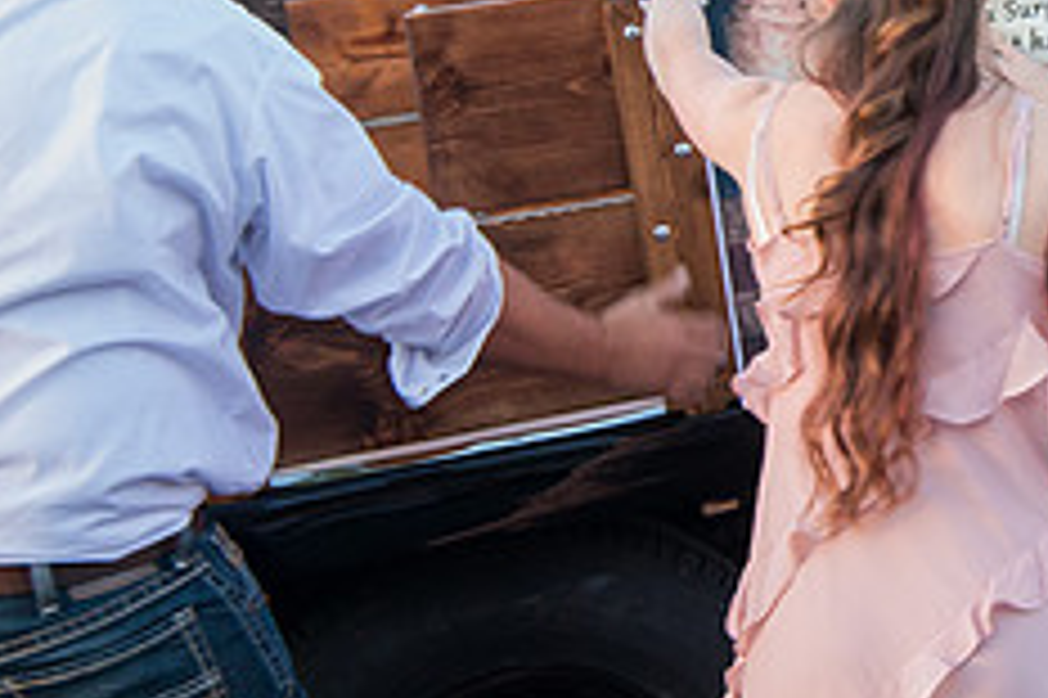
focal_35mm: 101
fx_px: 2938
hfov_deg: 19.4
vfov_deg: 13.5
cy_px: 241
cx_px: 1144
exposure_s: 1/80
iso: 3200
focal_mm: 38
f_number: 14
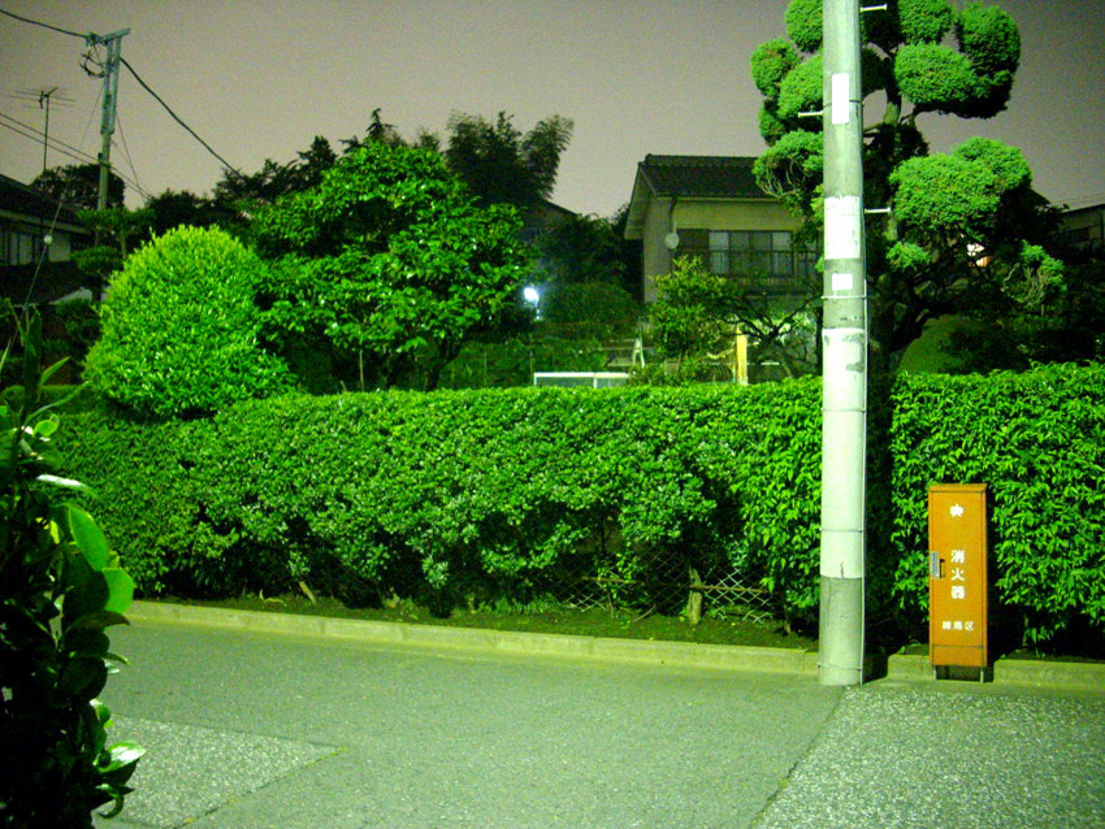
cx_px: 552
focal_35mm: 37
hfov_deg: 50.1
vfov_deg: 38.7
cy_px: 414
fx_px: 1181
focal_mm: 6.2
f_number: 2.8
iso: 400
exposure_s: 4
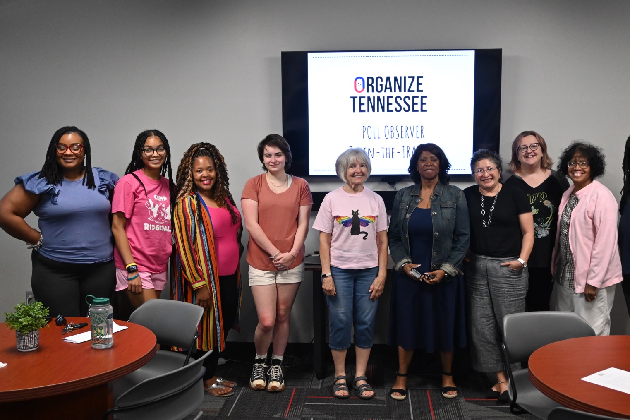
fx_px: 698
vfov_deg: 33.5
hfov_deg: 48.5
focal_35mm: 40
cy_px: 199
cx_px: 346
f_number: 4
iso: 2000
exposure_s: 1/125
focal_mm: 22.5
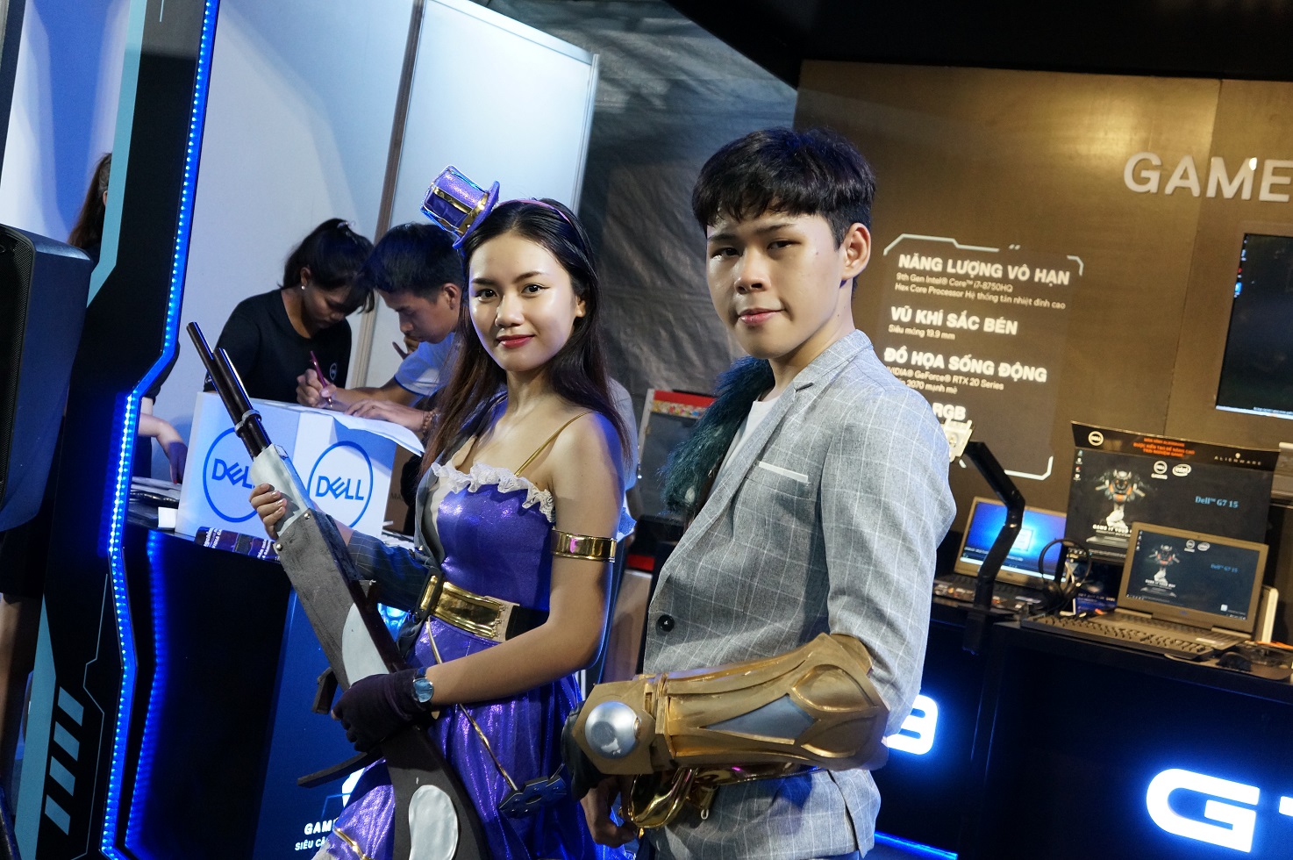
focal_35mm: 51
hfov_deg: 38.9
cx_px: 646
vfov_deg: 26.4
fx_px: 1830
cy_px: 430
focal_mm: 34
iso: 1600
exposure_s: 1/60
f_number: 4.5
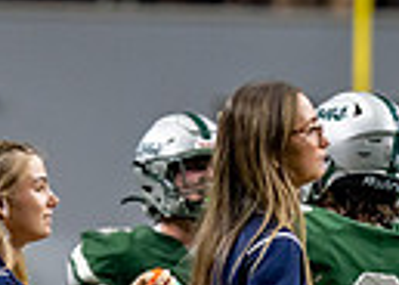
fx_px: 10986
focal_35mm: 970
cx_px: -55
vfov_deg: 1.5
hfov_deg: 2.1
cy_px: 593
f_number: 2.8
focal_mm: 154
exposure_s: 1/1000
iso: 1600
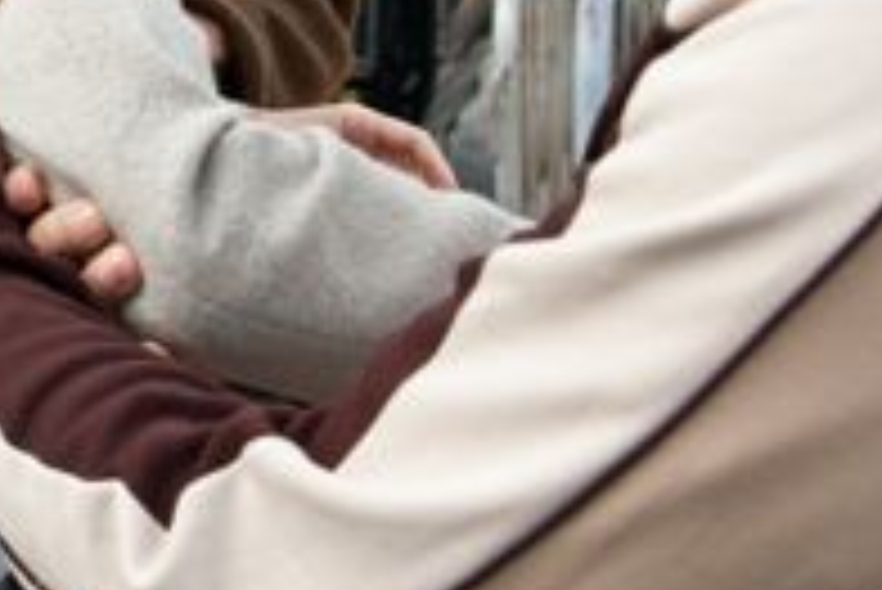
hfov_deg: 18.5
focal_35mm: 101
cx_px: -328
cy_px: -113
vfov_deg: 13.2
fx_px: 2476
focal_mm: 31
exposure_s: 1/320
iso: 500
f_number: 6.3
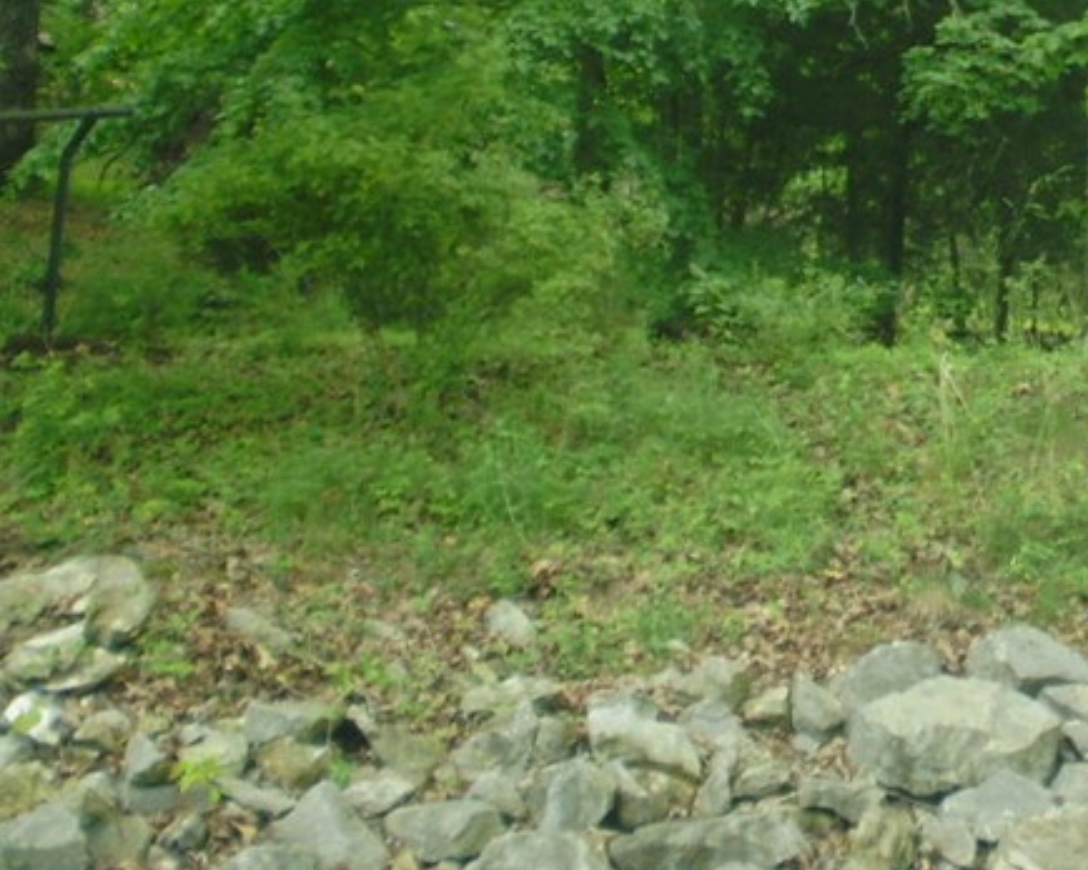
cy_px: -80
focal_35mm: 83
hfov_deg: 22.2
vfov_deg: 17.9
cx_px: 1083
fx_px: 2672
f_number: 3.1
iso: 64
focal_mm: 6.3
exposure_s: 1/50
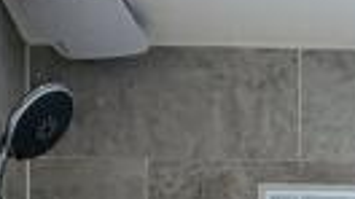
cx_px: 438
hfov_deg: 17.3
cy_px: 777
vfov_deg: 7.5
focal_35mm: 118
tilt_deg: -2.1
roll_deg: +0.6
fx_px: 1110
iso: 125
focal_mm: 2.22
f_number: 2.2
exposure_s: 1/100
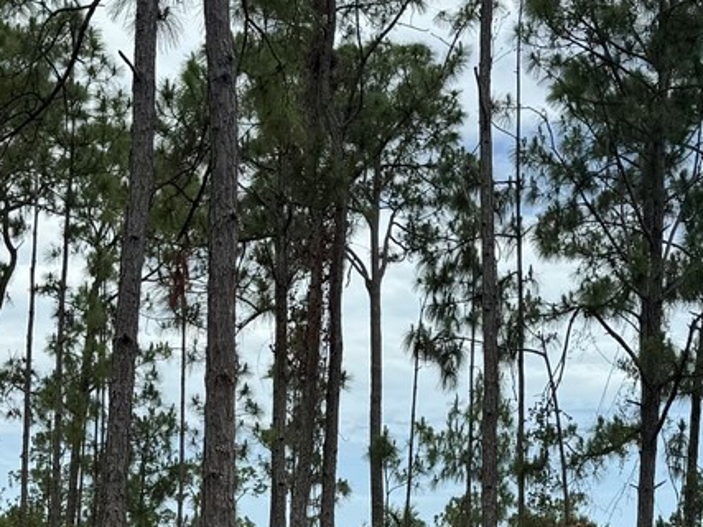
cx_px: 282
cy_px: 613
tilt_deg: +1.5
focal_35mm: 90
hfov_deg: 21.7
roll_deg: -2.3
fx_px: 1827
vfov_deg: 15.8
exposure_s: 1/4049
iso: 80
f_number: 1.78
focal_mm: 6.76
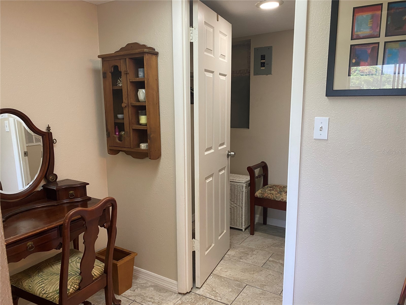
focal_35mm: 26
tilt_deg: -8.0
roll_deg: -0.9
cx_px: 203
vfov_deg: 53.1
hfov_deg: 67.3
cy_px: 152
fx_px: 305
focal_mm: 4.25
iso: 160
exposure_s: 1/60
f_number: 1.8
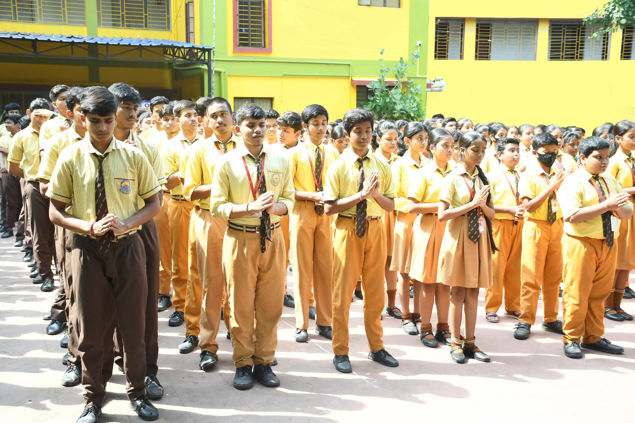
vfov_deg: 29.9
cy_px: 212
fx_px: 794
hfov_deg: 43.6
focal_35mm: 45
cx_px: 318
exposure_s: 1/200
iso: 320
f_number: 4
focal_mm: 30
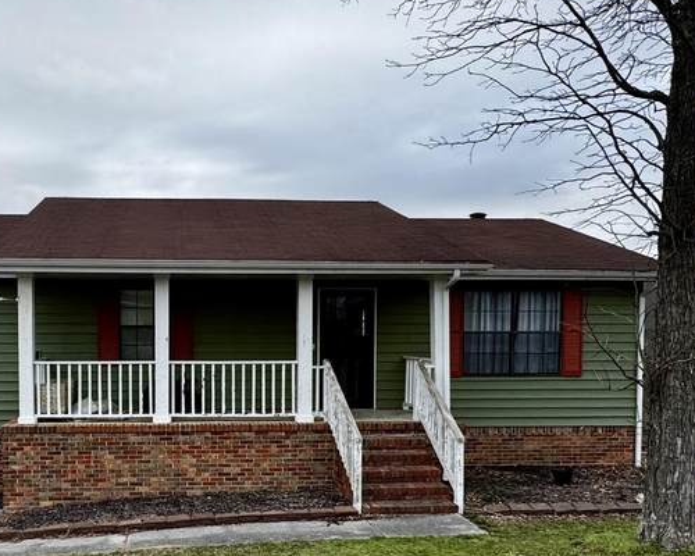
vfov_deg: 41.8
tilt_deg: -2.6
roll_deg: +0.4
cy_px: 359
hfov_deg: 50.1
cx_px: 203
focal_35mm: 35
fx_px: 720
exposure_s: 1/741
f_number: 2.2
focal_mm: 2.22
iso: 50
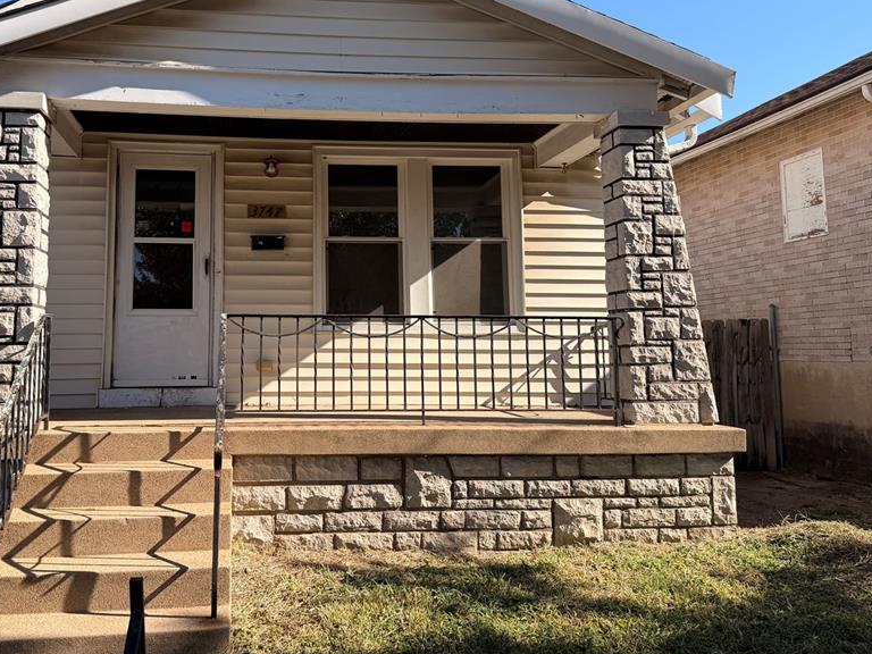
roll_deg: -0.6
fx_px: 806
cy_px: 263
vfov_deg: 43.9
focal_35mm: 32
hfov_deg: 56.1
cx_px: 320
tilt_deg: +6.2
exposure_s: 1/2525
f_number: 1.78
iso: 80
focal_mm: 6.76
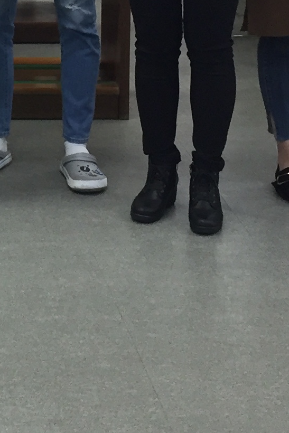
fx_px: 1444
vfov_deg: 16.0
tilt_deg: -6.2
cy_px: -158
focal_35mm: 120
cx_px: -79
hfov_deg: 11.2
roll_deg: -1.2
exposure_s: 1/30
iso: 40
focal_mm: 4.15
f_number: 2.2
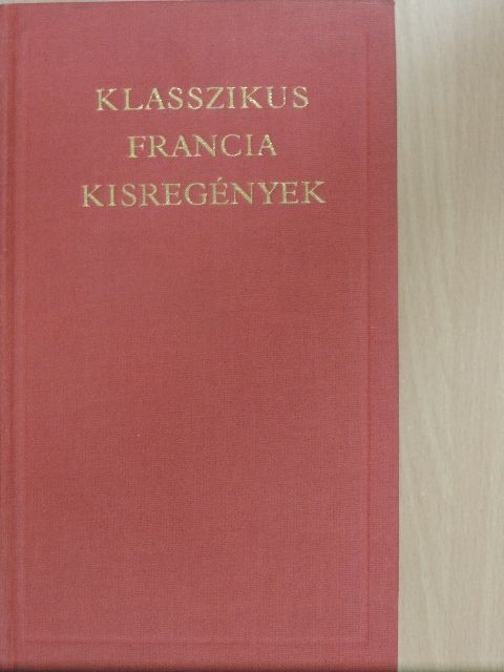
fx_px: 1165
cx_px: 252
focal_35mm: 60
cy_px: 336
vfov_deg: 32.2
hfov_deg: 24.4
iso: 800
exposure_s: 1/13
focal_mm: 10.7
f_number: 5.9
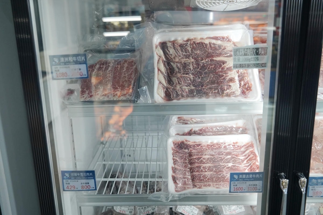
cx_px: 162
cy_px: 108
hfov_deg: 54.4
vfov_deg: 37.9
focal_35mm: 35
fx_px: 314
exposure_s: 1/160
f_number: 4
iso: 1250
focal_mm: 35
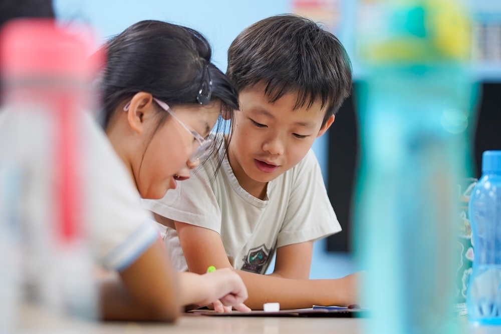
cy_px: 167
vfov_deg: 10.8
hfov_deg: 16.1
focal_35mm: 127
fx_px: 1768
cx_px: 250
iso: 400
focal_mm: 85
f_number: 1.8
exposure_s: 1/125
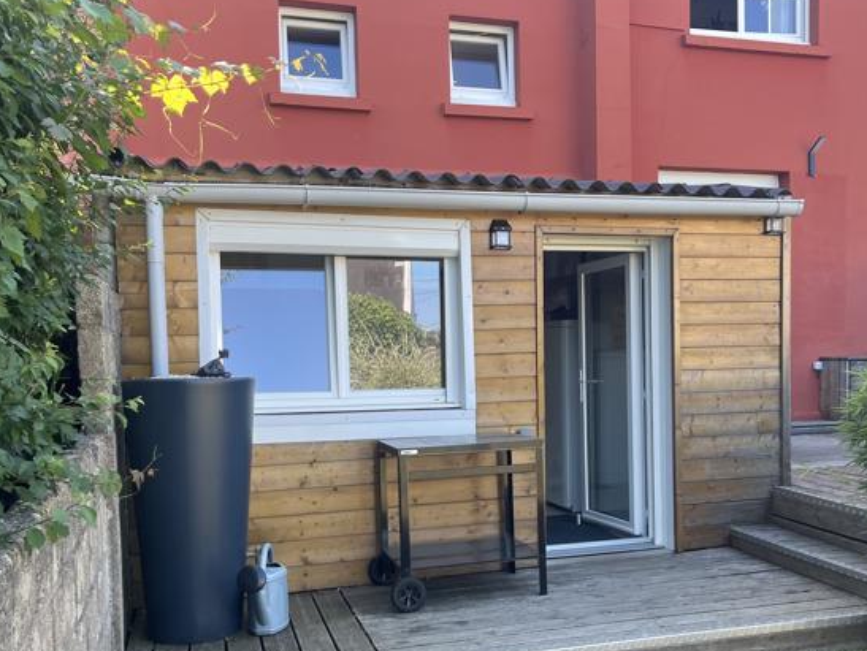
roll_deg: +1.6
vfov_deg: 37.6
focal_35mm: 38
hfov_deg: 48.8
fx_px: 952
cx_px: 502
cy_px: 402
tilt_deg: -2.9
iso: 50
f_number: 1.6
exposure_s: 1/349
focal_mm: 5.1
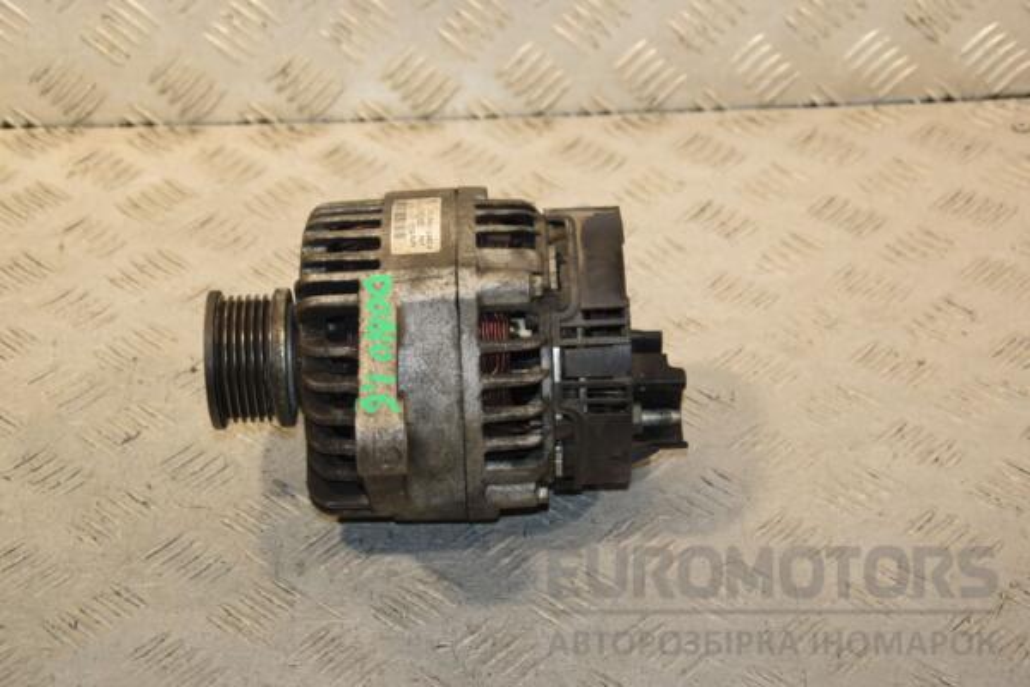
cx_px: 515
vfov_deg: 17.5
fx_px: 2231
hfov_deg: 26.0
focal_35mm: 78
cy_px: 344
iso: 800
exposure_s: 1/200
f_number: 6.3
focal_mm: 52
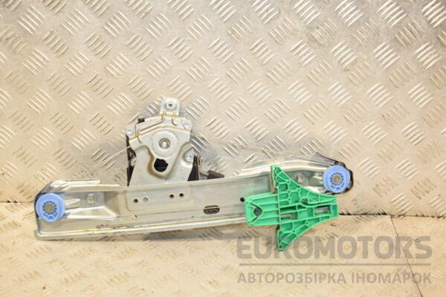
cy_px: 148
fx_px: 706
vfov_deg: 23.8
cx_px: 223
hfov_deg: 35.1
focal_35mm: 57
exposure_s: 1/125
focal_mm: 38
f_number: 5
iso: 800
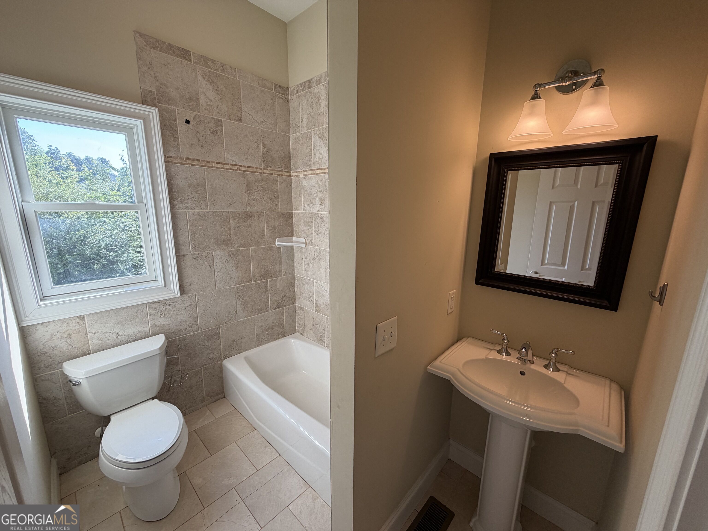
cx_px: 354
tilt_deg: -12.5
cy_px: 266
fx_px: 286
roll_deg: +0.0
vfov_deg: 85.7
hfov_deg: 102.1
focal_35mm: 14
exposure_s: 1/120
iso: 80
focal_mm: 2.22
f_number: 2.2
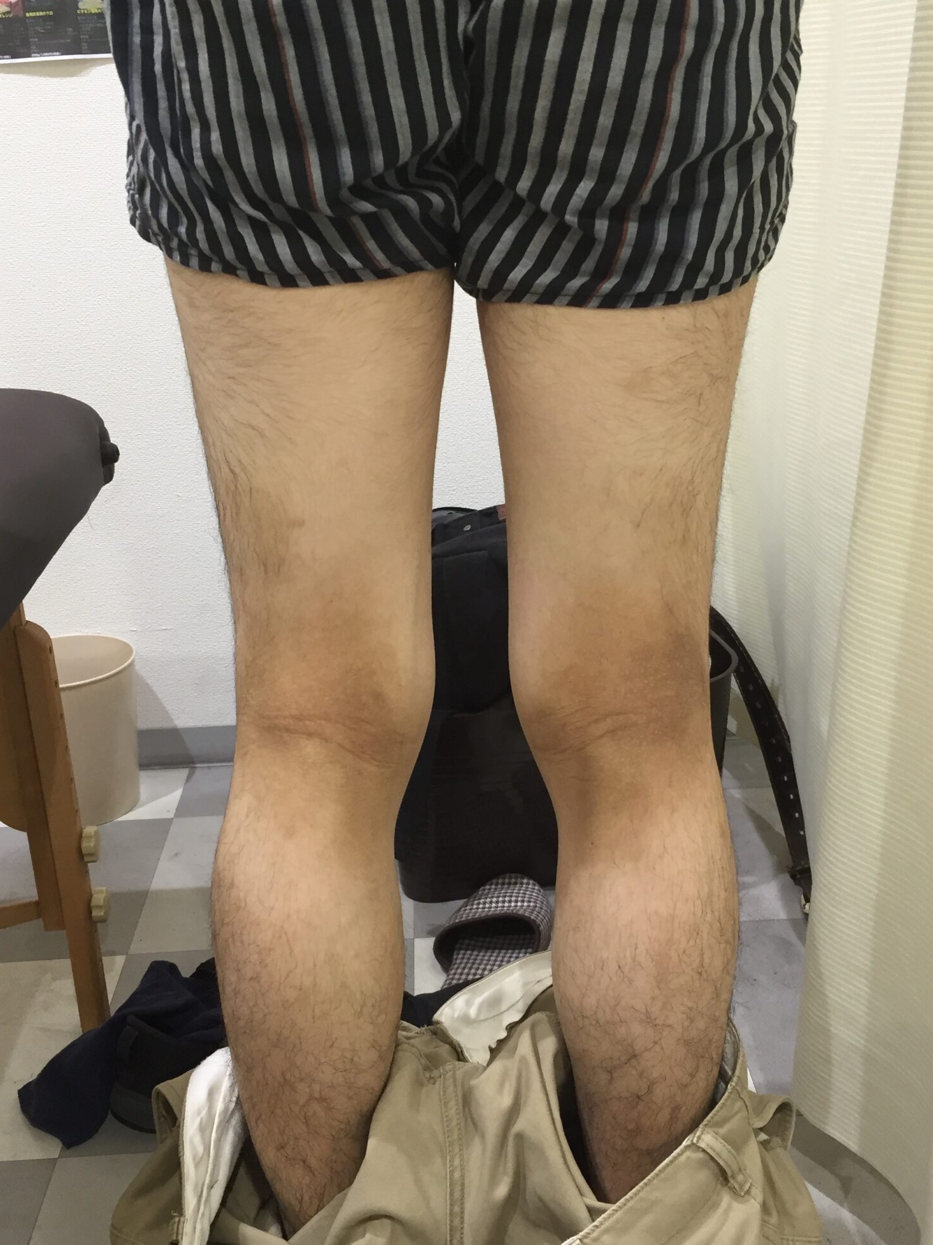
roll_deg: +3.5
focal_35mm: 38
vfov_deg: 49.0
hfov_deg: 37.7
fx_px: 1366
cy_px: 658
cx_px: 472
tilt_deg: -20.8
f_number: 2.2
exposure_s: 1/30
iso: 80
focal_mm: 4.15
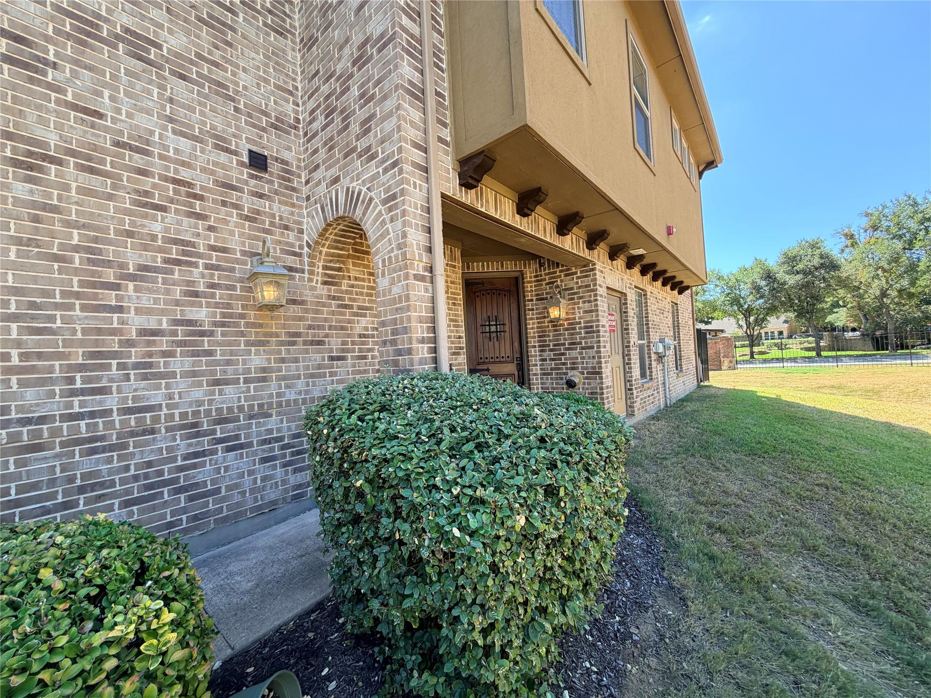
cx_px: 466
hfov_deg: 102.1
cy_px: 349
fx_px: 377
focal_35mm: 14
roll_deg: +4.5
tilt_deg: +2.8
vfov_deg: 85.7
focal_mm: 2.22
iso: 40
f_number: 2.2
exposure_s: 1/171
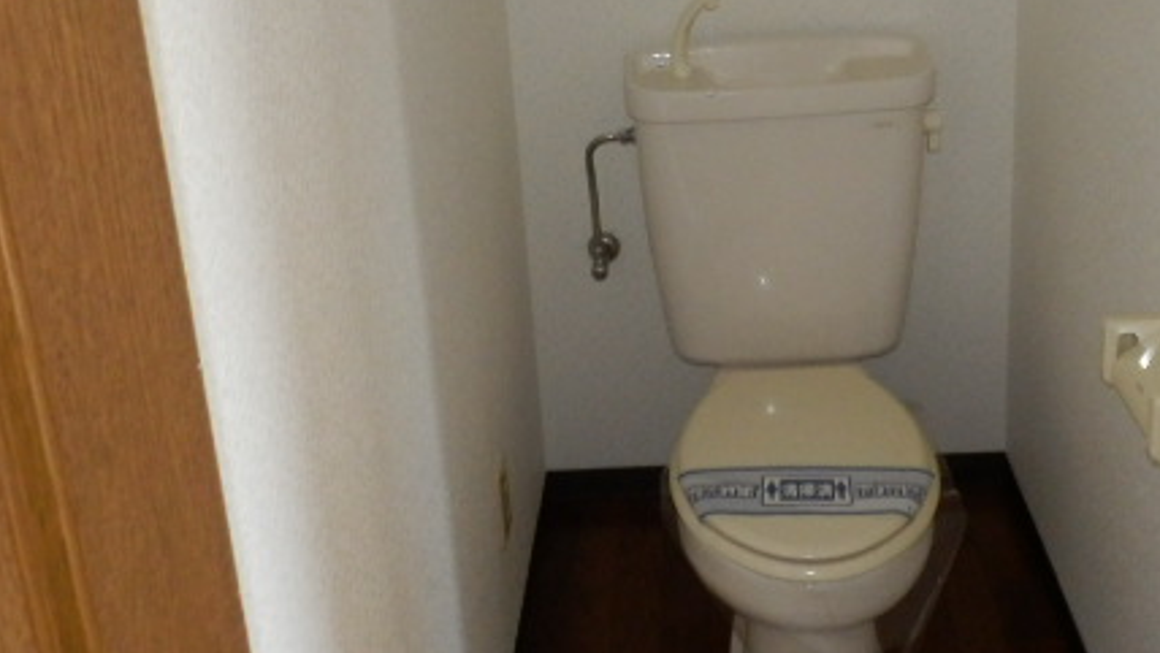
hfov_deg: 46.1
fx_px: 1354
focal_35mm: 44
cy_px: 51
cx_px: 710
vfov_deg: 26.1
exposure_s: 1/30
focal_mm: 4.8
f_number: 3.3
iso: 800
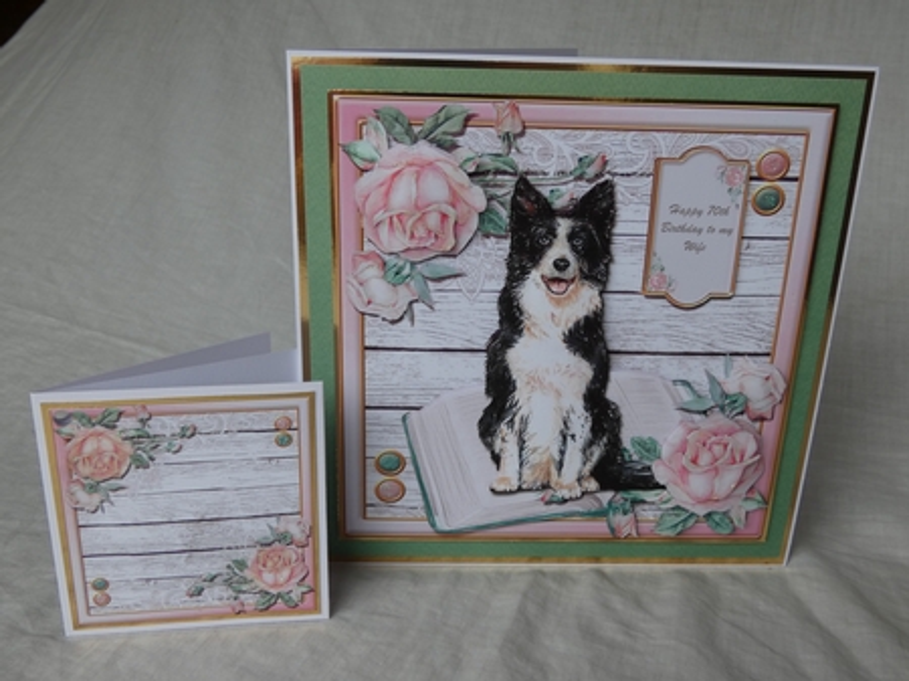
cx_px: 454
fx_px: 866
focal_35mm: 33
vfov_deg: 42.9
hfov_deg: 55.4
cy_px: 340
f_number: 3.4
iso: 80
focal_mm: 6
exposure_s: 1/100
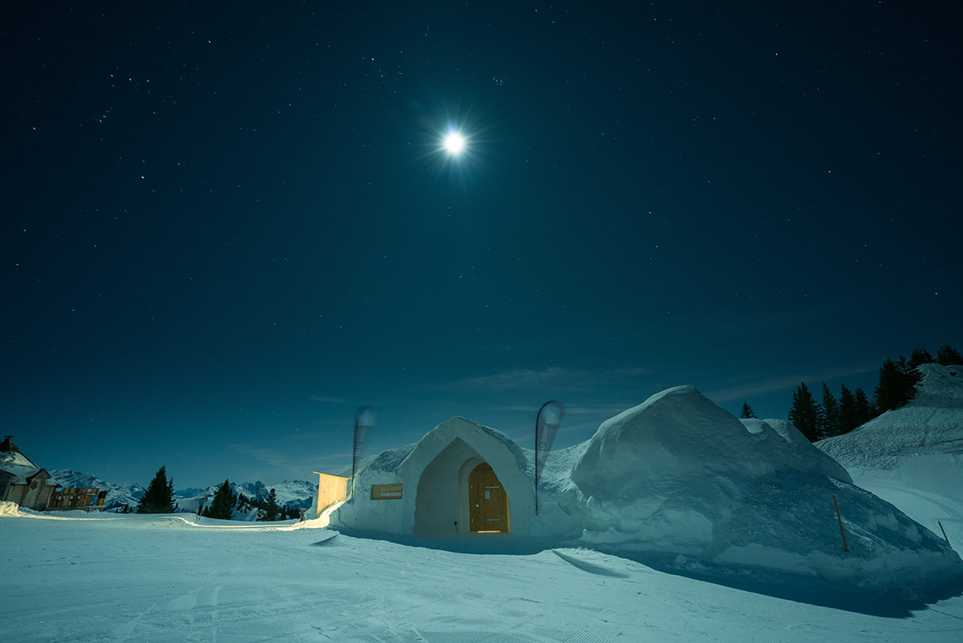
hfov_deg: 93.3
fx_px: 455
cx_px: 482
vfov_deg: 70.5
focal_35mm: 17
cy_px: 322
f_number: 7.1
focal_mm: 17
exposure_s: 25
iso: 640
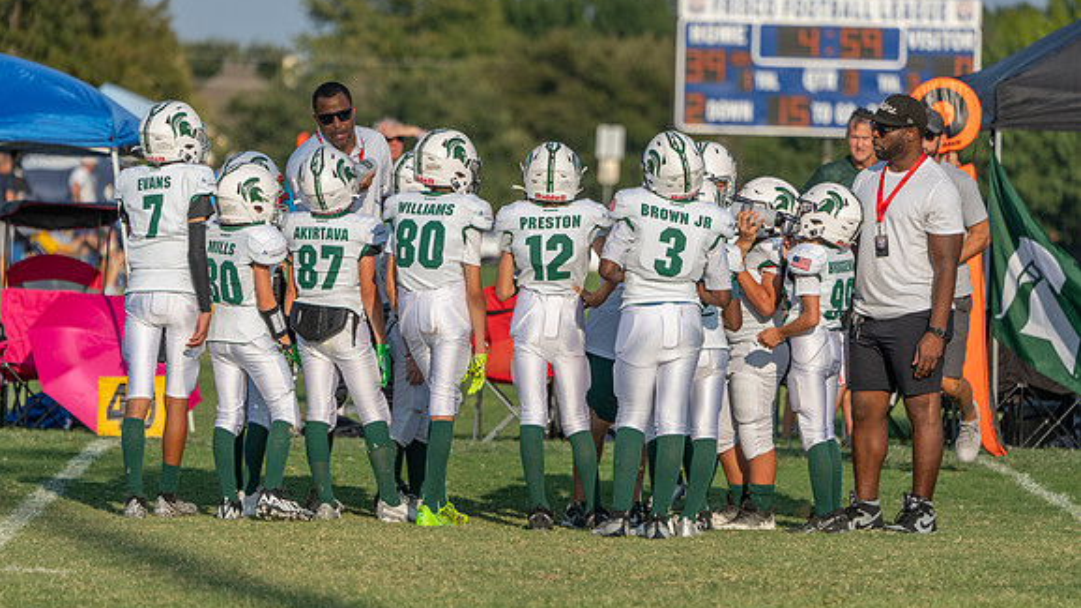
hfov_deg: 6.7
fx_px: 9229
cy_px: 289
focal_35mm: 322
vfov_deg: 3.8
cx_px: 540
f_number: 5.6
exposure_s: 1/1250
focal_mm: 306
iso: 250
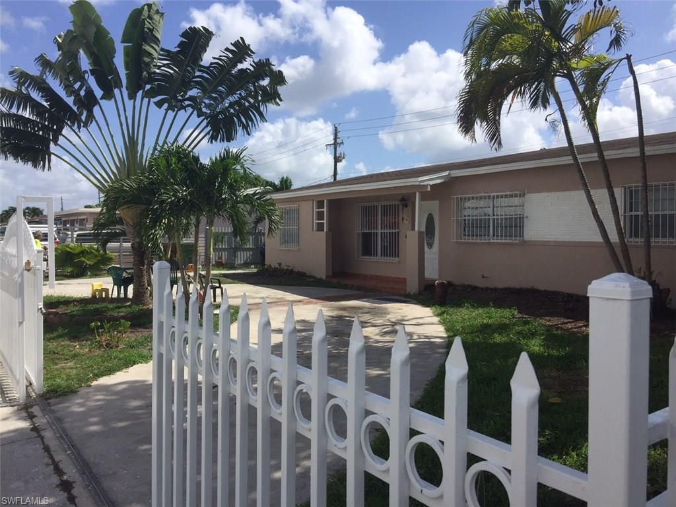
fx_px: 566
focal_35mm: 29
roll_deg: -1.0
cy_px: 254
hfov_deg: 61.7
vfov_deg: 48.2
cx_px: 338
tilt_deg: -0.8
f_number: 2.2
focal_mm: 4.15
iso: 32
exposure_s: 1/2639
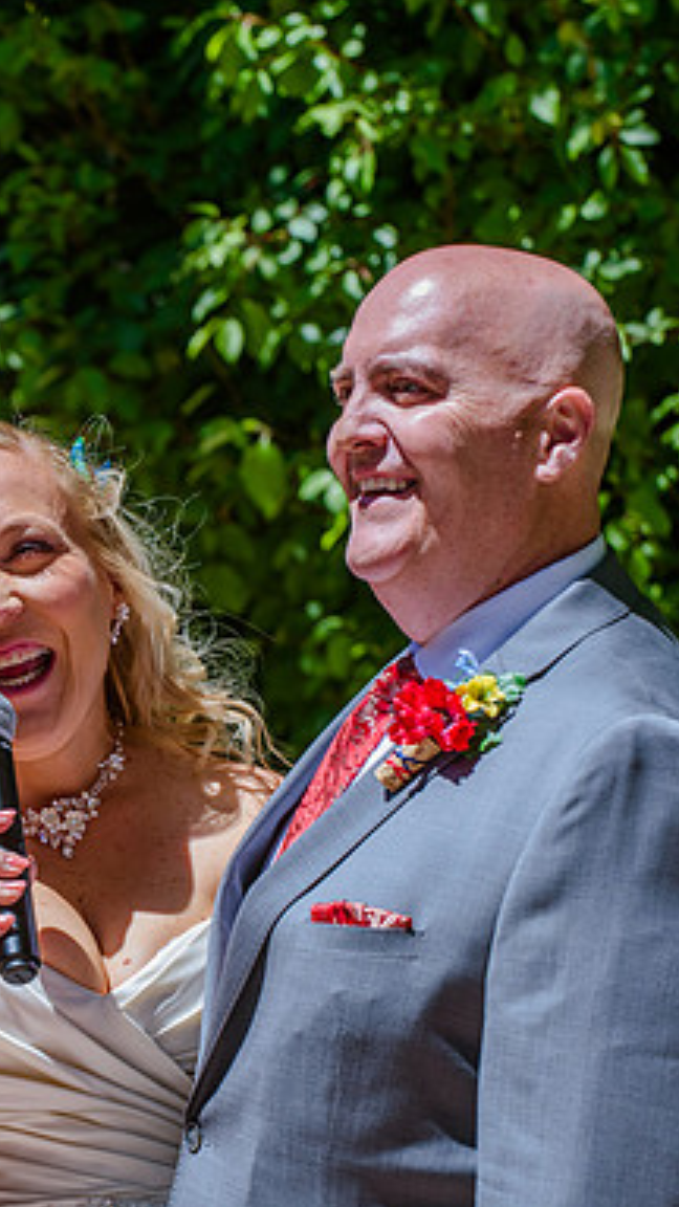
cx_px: -100
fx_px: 6210
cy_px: 608
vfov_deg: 11.1
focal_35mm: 194
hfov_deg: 6.2
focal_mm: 120
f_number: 7.1
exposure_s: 1/320
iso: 200
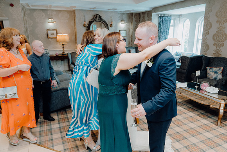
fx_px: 164
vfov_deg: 49.6
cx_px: 114
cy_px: 76
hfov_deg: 69.4
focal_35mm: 26
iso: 2500
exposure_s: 1/160
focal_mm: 26
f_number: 3.5
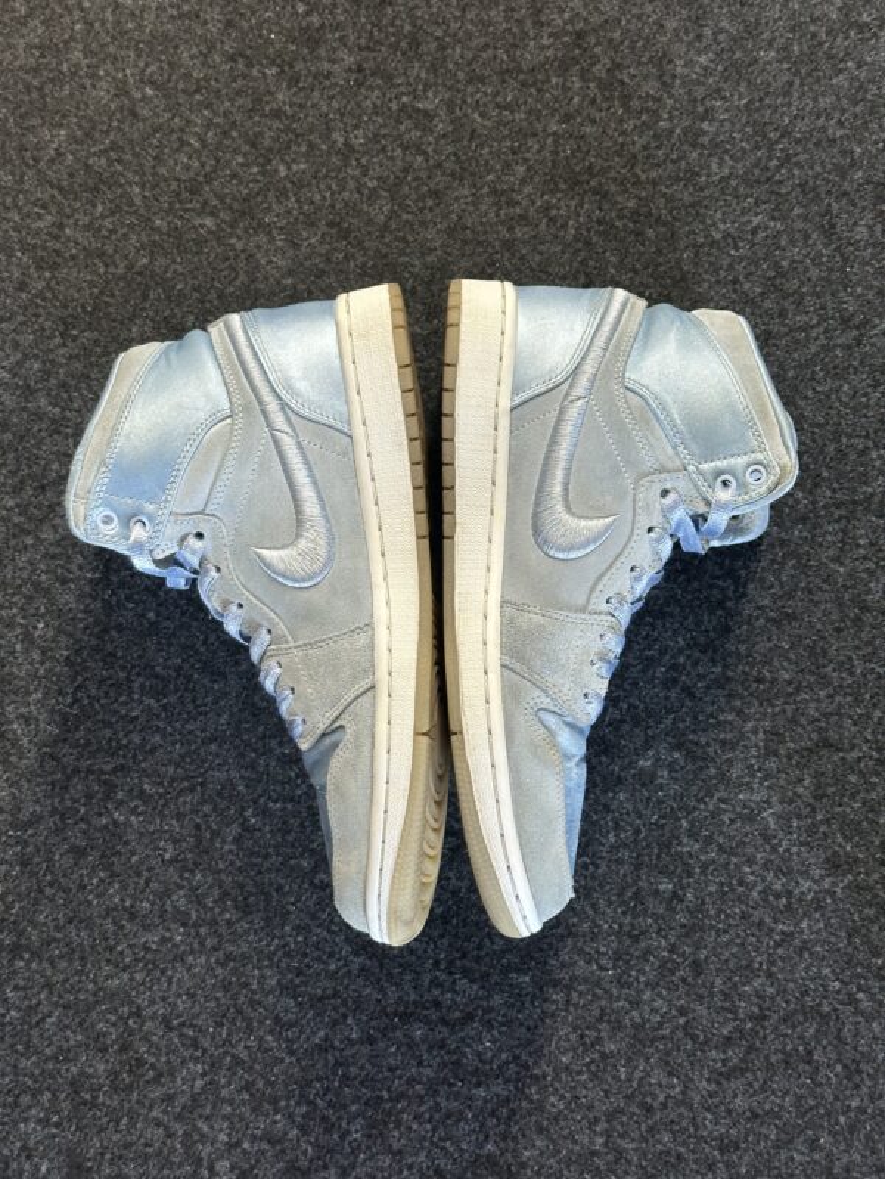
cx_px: 442
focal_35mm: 48
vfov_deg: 39.6
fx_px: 1635
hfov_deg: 30.3
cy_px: 590
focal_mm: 6.86
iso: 250
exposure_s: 1/50
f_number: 1.78
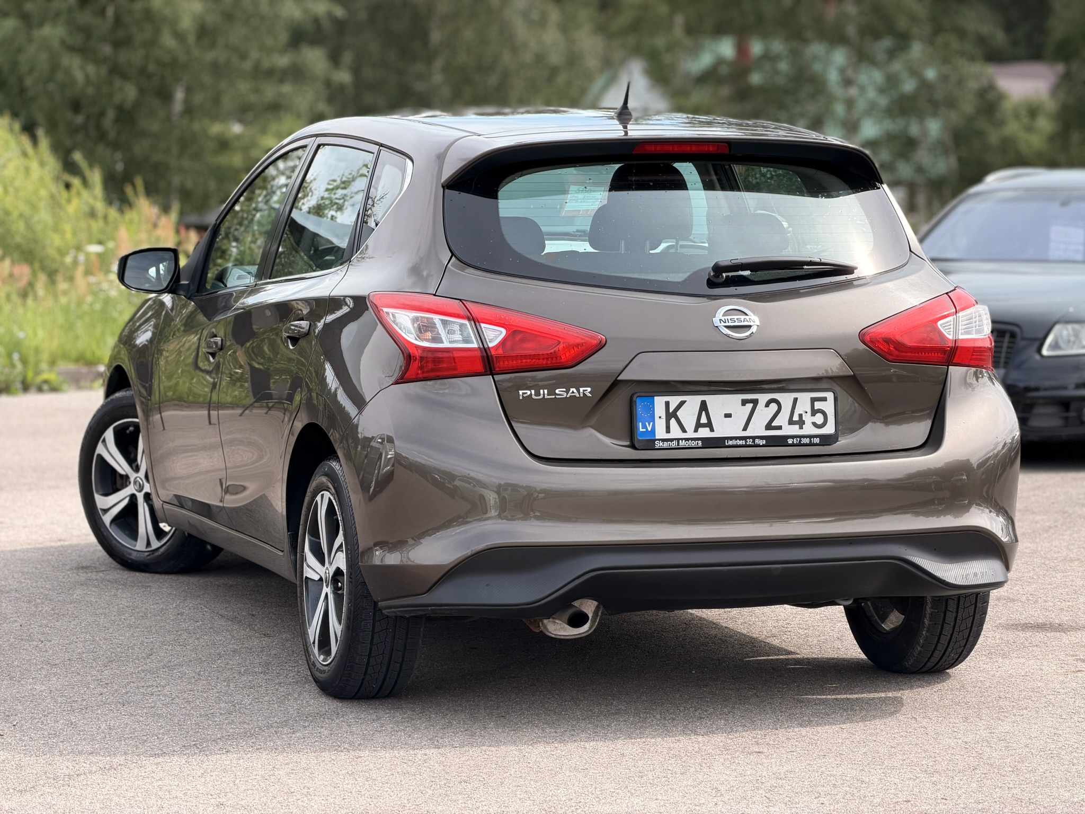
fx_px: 3134
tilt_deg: -3.3
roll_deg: -0.6
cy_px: 407
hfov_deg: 19.6
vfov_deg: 14.8
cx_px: 542
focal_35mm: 100
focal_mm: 16.89
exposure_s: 1/433
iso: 50
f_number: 2.8
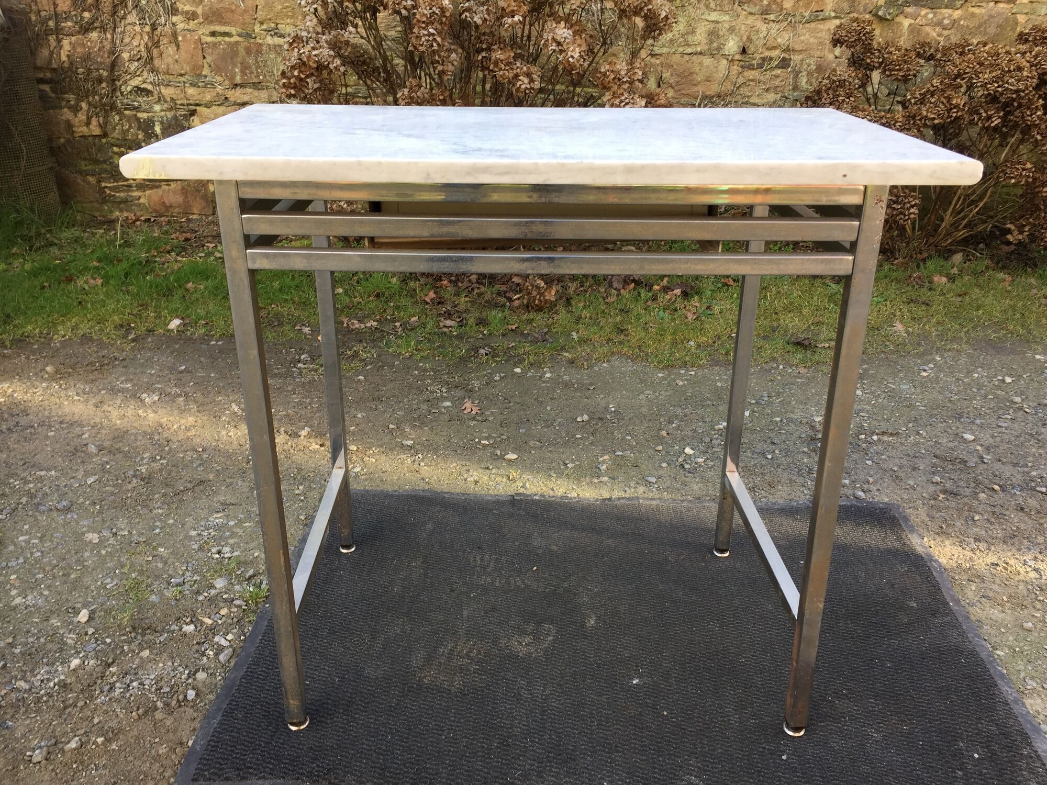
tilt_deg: -24.1
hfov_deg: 61.7
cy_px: 392
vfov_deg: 48.2
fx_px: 877
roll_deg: -1.6
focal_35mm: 29
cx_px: 524
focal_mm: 4.15
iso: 32
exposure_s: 1/121
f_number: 2.2
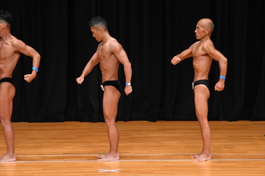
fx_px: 2097
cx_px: 132
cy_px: 88
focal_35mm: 285
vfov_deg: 4.8
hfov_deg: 7.2
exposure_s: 1/400
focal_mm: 190
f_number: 5.6
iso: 3200
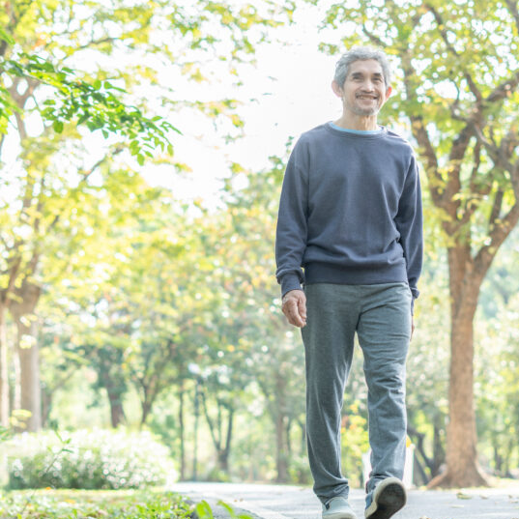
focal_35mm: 81
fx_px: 1374
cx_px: 309
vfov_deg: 21.4
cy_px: 275
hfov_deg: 21.4
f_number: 2.2
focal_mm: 50
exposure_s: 1/400
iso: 250
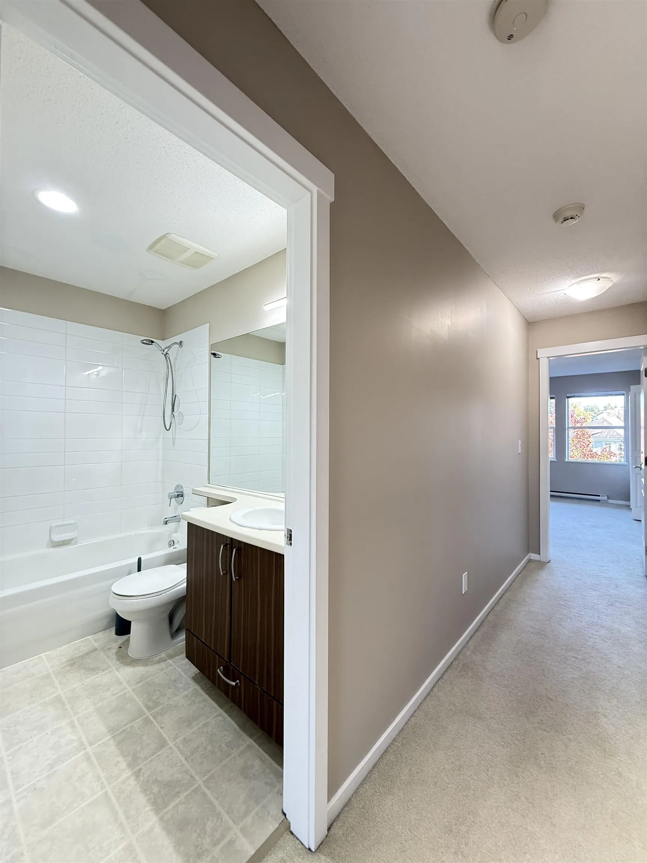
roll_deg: -1.3
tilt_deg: +0.8
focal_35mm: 14
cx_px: 324
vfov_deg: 102.1
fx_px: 349
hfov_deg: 85.7
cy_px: 432
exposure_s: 1/60
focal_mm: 2.22
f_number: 2.2
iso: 250
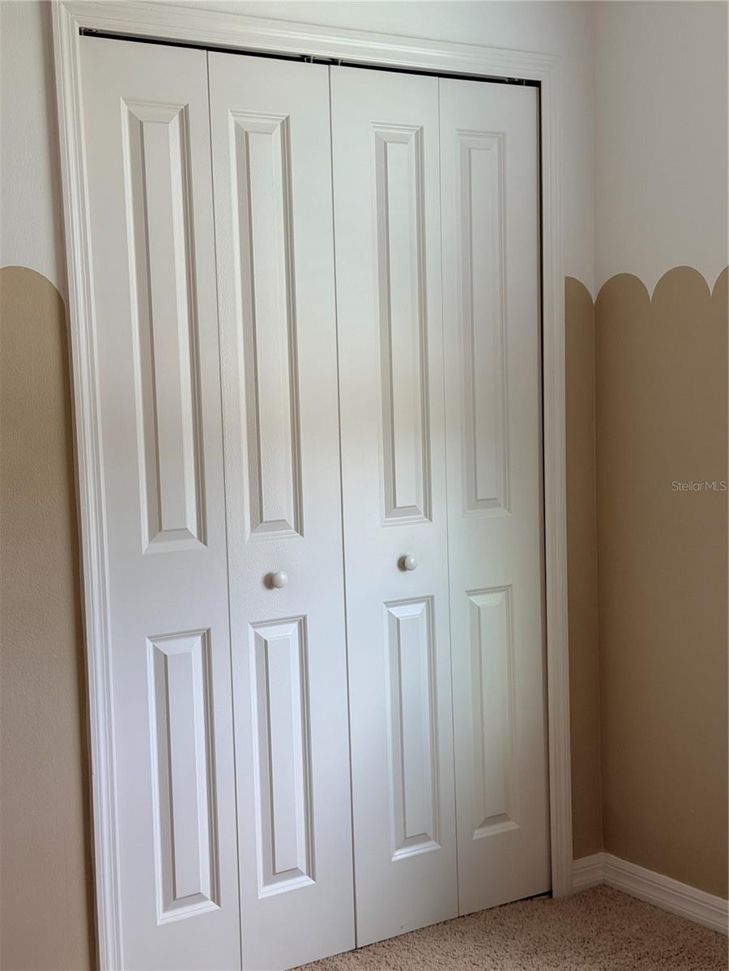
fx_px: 1348
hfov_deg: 30.3
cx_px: 364
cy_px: 486
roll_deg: +1.8
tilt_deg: -4.6
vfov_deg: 39.7
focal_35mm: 48
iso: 50
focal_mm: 6.76
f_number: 1.78
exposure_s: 1/121
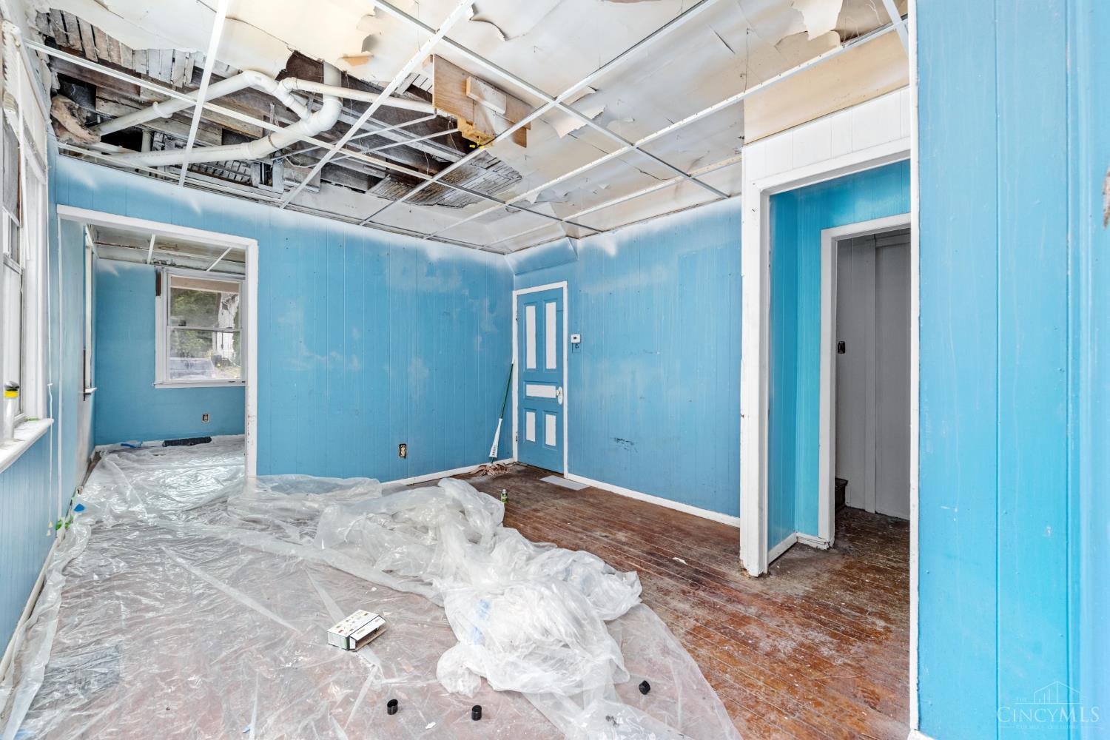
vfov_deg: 81.2
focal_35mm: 14
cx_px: 555
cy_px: 370
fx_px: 432
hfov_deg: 104.3
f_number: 7.1
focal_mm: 14
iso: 400
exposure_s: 1/8
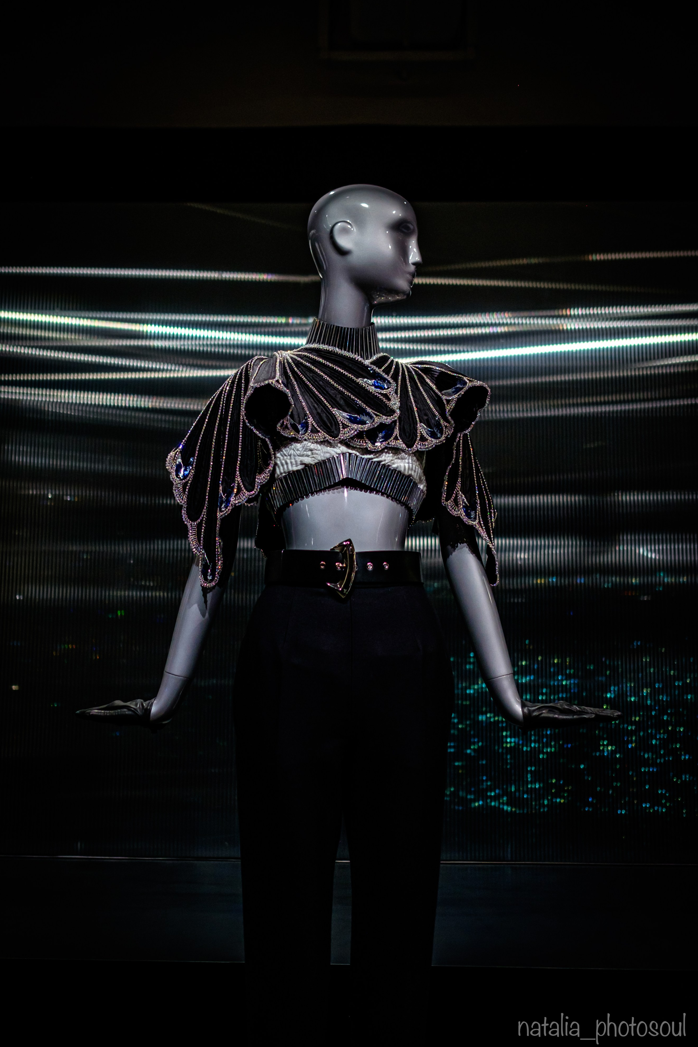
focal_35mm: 36
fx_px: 1047
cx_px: 352
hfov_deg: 36.9
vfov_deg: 53.1
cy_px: 523
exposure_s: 1/160
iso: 800
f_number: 2
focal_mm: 23
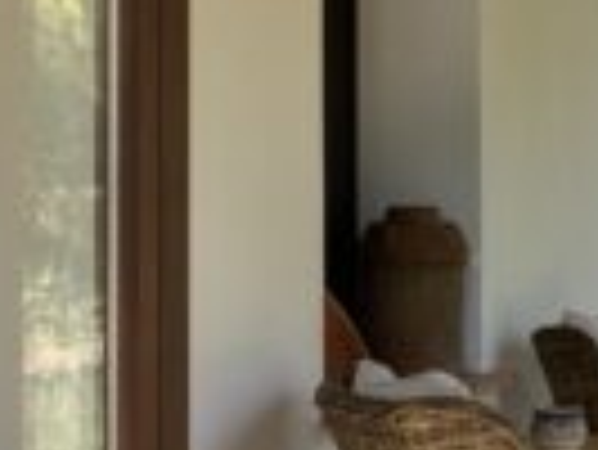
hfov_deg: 12.7
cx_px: 301
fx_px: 2697
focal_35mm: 156
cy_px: 104
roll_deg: +0.2
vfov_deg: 9.5
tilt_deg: +0.3
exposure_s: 1/121
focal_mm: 4.25
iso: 32
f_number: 1.8
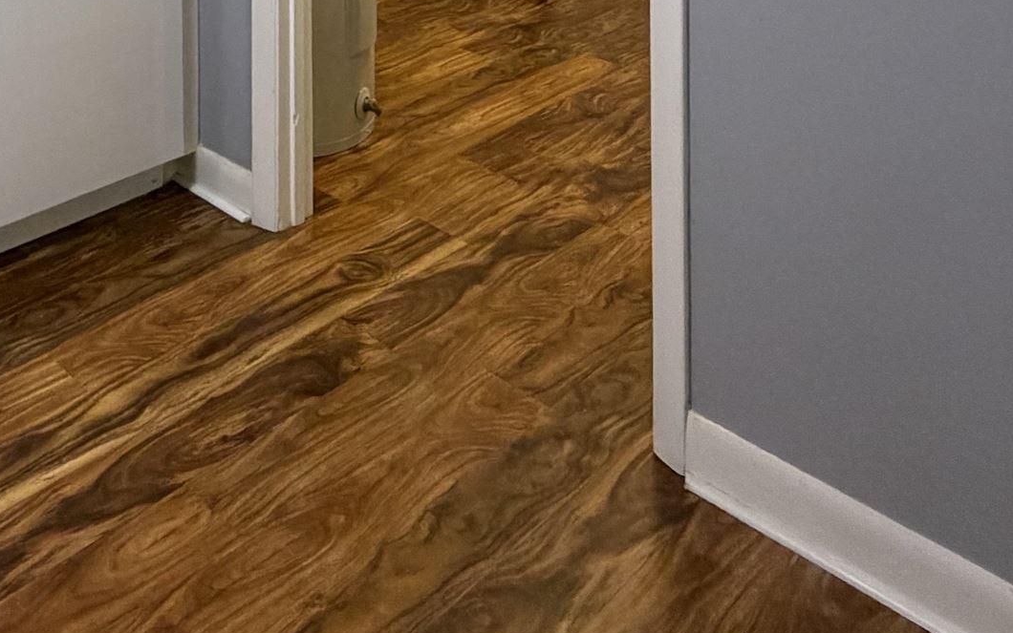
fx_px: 1187
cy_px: -423
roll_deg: +1.4
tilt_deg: +1.5
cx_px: 128
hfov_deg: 42.9
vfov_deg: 22.1
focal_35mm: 43
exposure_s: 1/60
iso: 250
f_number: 2.2
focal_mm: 2.22
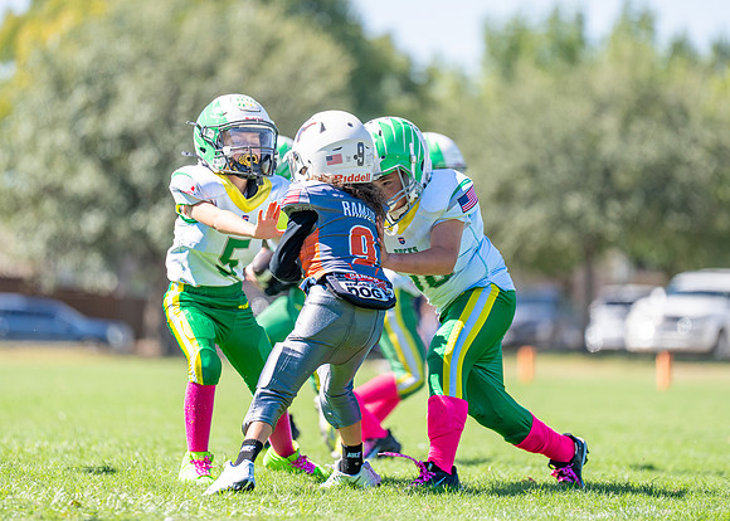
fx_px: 5297
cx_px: 376
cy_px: 223
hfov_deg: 7.9
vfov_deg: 5.6
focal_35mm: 256
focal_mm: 200
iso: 160
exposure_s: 1/2000
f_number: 2.8
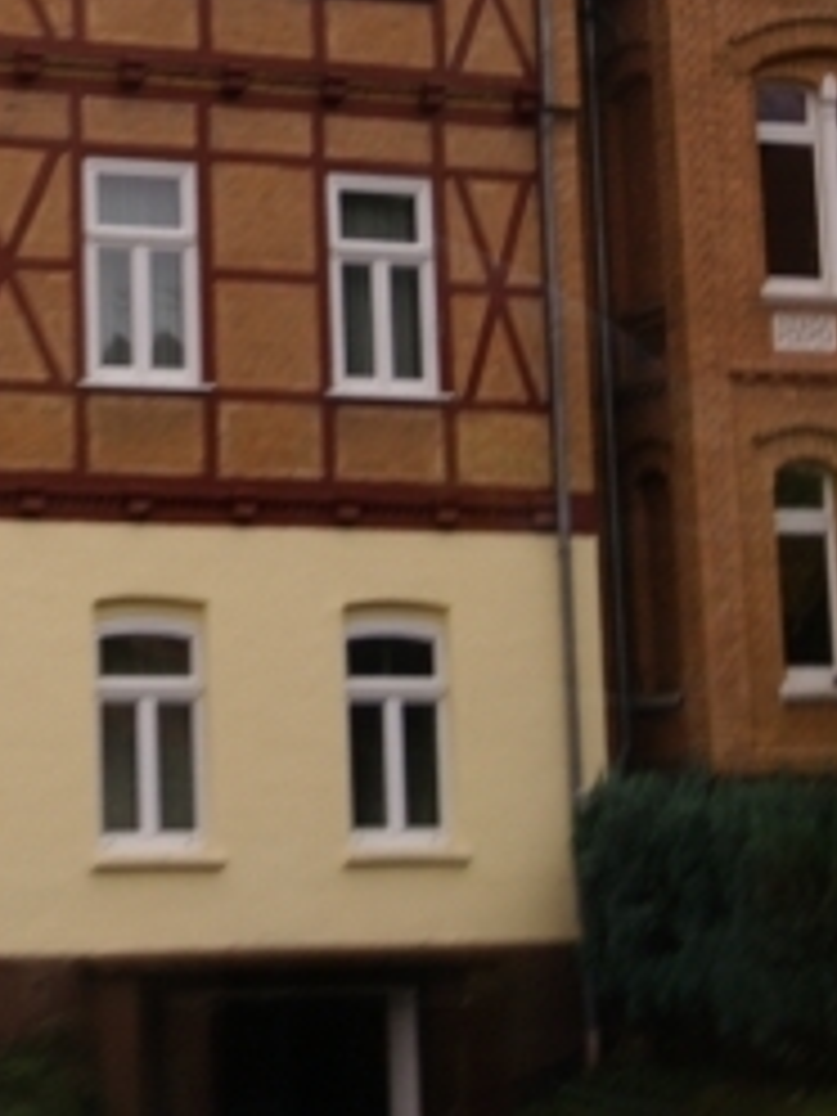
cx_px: 45
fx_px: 3159
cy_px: 171
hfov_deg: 14.9
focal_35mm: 98
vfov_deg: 19.7
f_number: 3.5
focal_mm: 28
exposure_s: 1/50
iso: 100
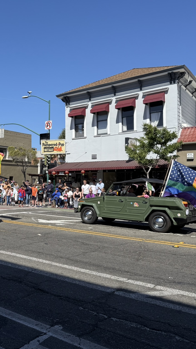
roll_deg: +0.3
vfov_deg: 56.6
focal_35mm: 35
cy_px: 175
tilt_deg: +1.3
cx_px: 22
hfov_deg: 32.2
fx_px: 323
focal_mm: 6.76
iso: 80
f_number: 1.78
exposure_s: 1/4975
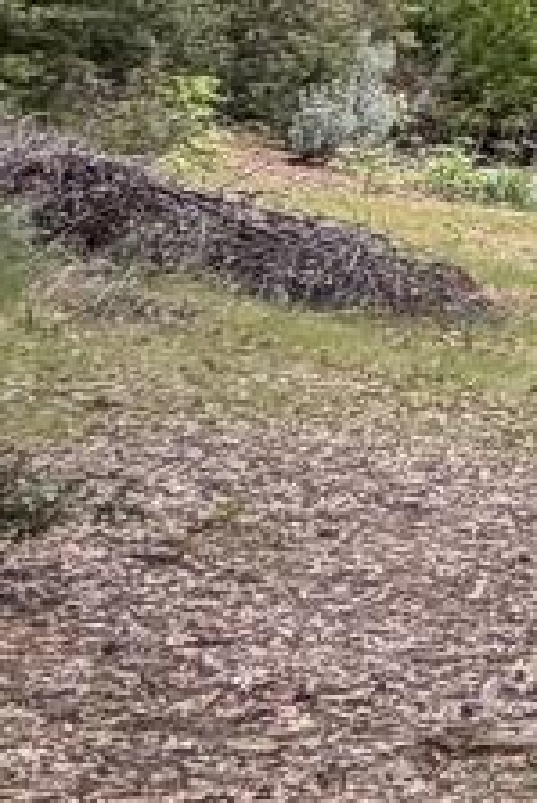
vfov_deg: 19.6
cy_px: -164
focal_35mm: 98
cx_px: 2036
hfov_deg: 8.5
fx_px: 2189
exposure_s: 1/183
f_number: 2.2
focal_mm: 2.22
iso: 64
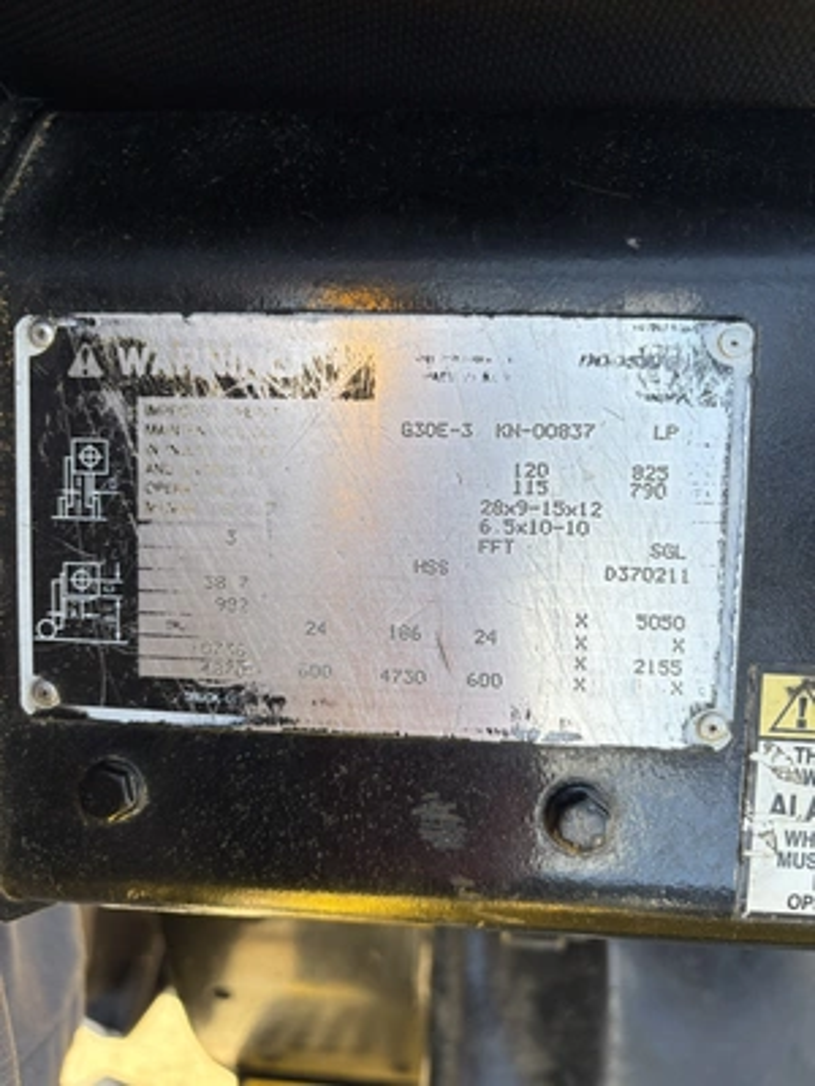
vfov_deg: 67.3
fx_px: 816
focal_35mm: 26
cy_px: 543
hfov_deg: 53.1
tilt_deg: -62.7
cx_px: 408
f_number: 1.6
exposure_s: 1/243
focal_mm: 5.96
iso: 40
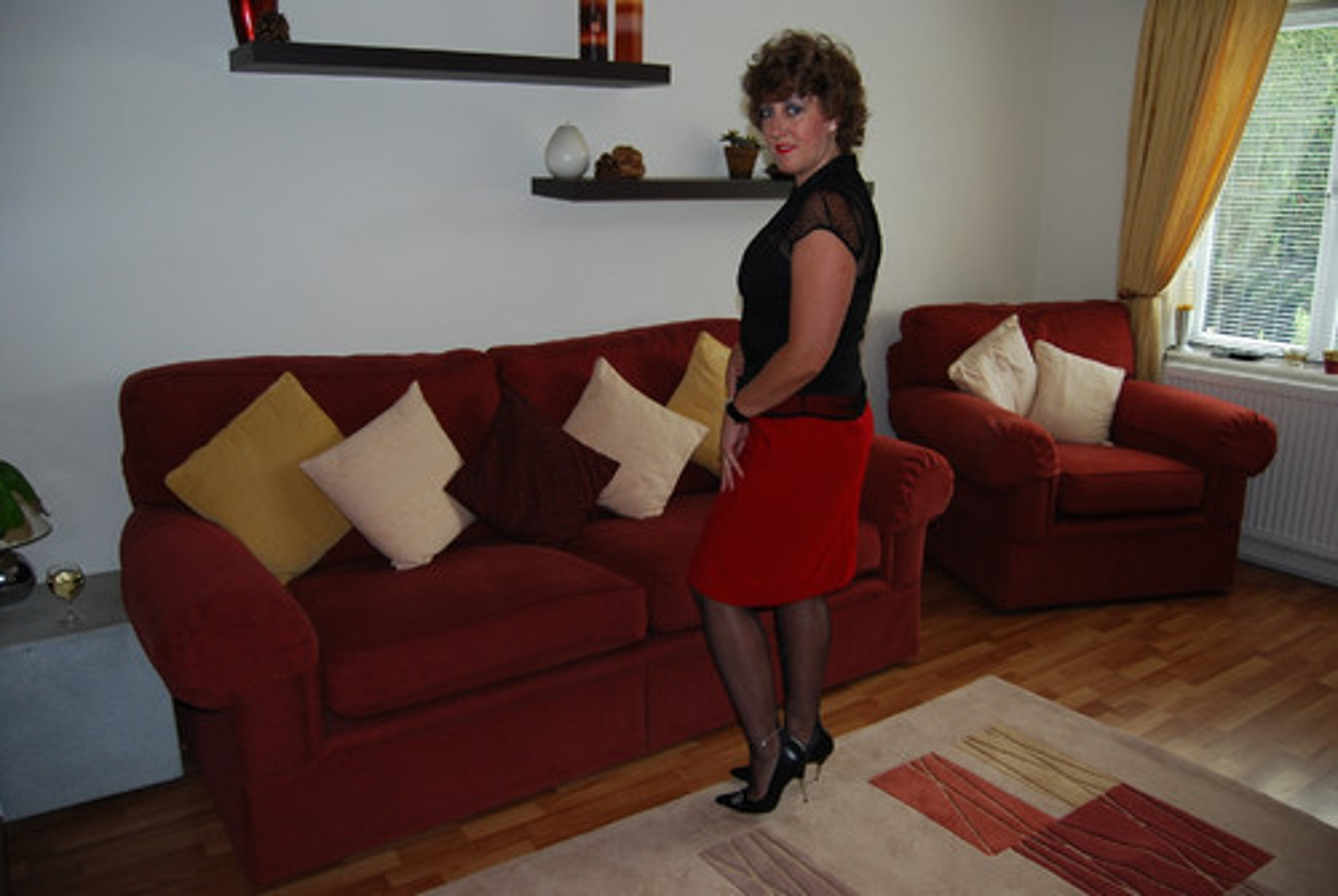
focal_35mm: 27
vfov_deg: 48.1
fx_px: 1005
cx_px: 669
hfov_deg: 67.3
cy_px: 448
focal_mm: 18
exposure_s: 1/60
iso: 200
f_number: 3.5
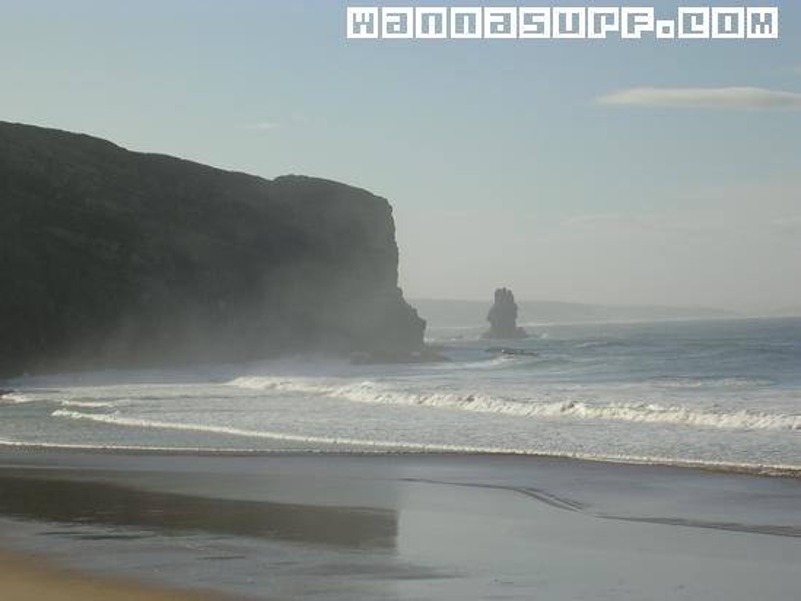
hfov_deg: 17.1
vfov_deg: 12.9
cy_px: 300
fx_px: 2662
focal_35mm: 115
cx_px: 400
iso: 50
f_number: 4.9
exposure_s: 1/747
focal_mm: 17.4
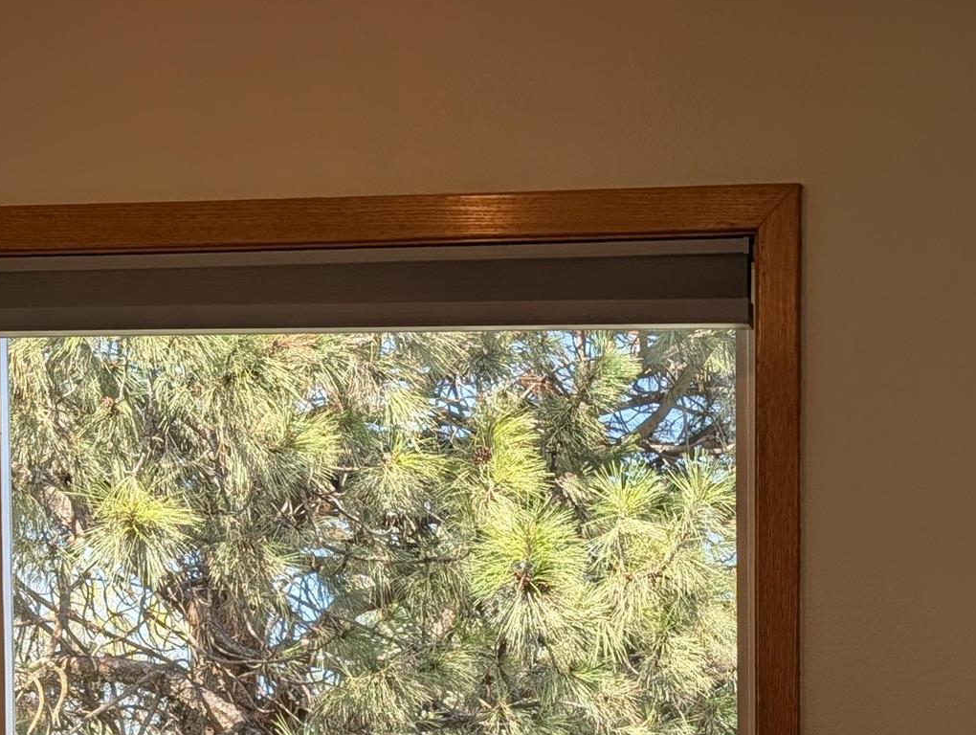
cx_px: 898
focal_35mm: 72
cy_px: 1019
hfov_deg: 26.0
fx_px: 2033
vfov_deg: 18.7
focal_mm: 6.9
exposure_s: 1/2320
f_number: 1.68
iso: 23
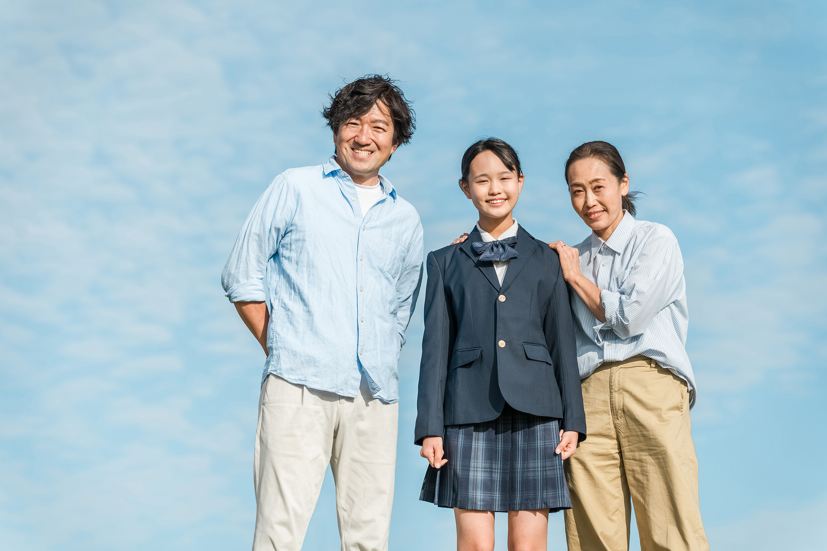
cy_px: 276
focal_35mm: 120
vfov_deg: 11.4
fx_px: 2757
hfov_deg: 17.1
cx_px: 413
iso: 100
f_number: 4.5
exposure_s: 1/1600
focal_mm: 119
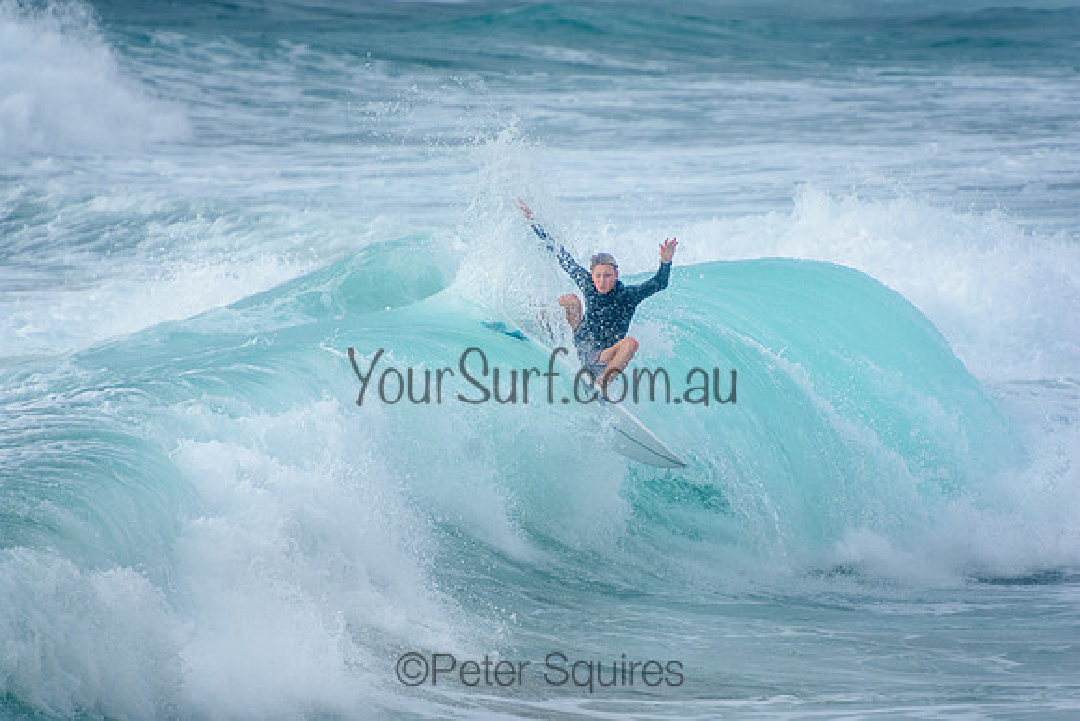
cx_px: 540
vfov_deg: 2.3
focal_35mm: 600
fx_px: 18003
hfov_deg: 3.4
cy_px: 360
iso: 360
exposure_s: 1/2000
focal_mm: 400
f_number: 5.6
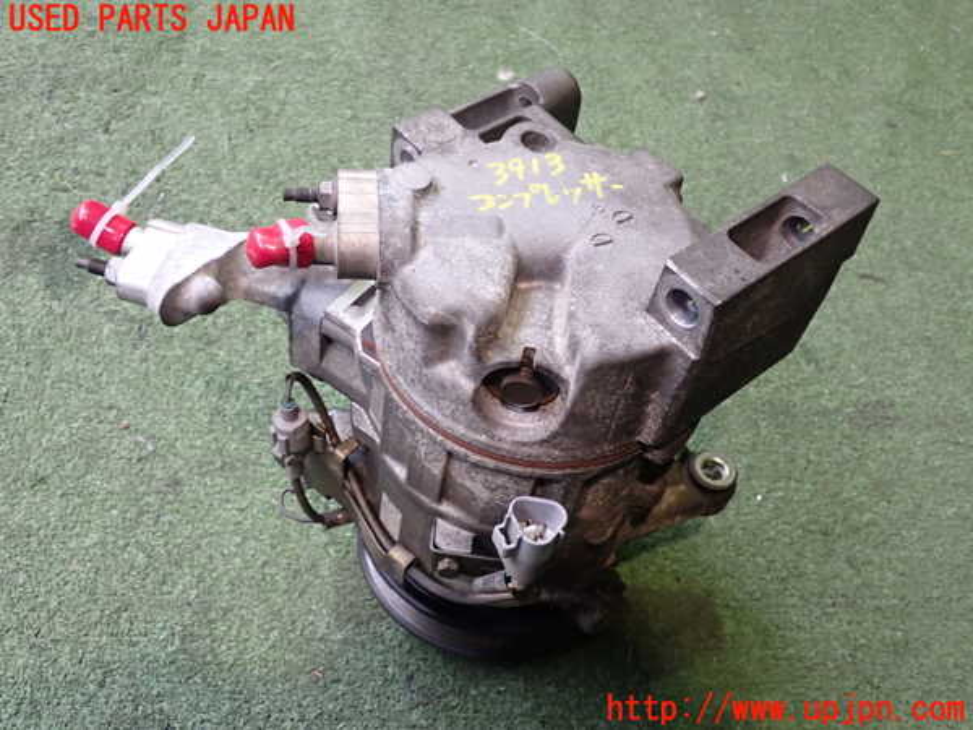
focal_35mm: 38
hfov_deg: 49.0
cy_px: 365
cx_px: 486
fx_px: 1068
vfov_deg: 37.7
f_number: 2.7
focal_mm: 6.83
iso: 400
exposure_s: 1/40
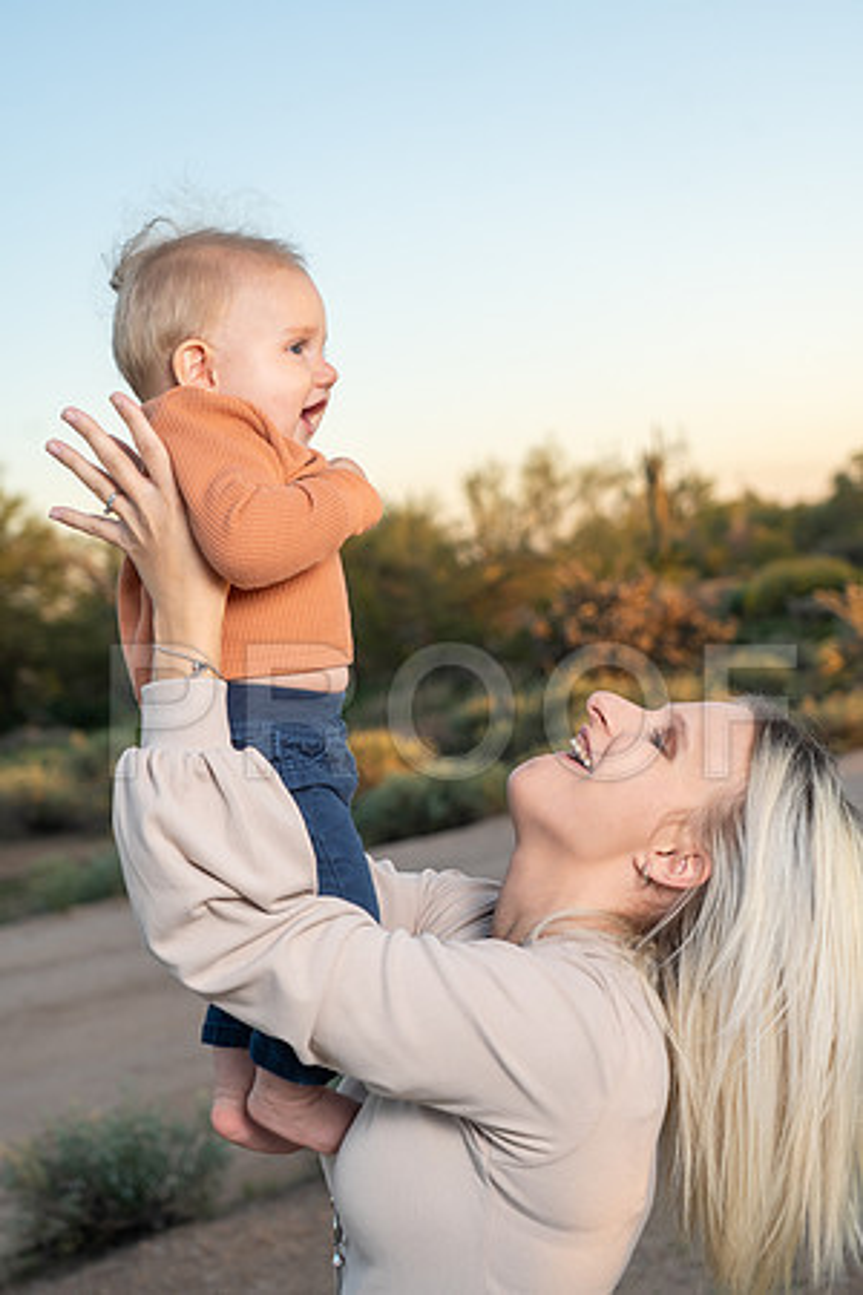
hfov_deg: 23.8
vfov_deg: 35.1
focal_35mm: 57
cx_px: 432
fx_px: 2049
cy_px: 648
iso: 100
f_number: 5
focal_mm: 57
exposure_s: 1/160
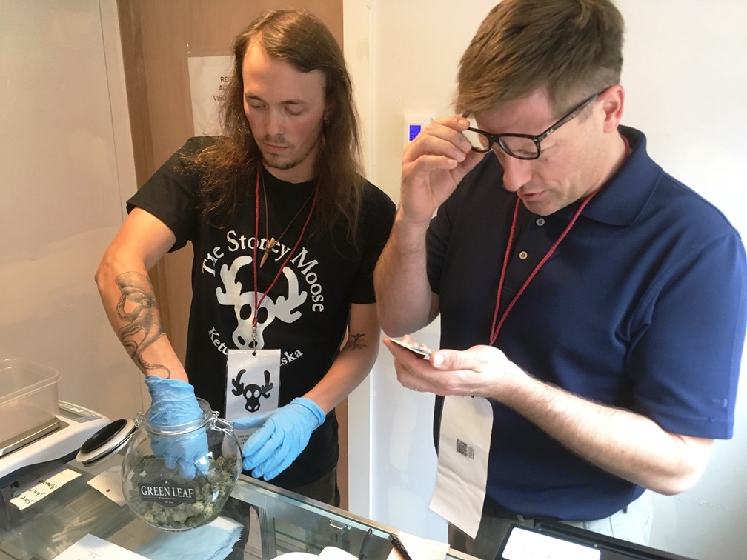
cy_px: 280
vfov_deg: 48.2
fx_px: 626
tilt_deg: -17.9
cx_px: 374
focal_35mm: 29
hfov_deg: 61.7
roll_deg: +0.6
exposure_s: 1/30
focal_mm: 4.15
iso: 125
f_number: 2.2
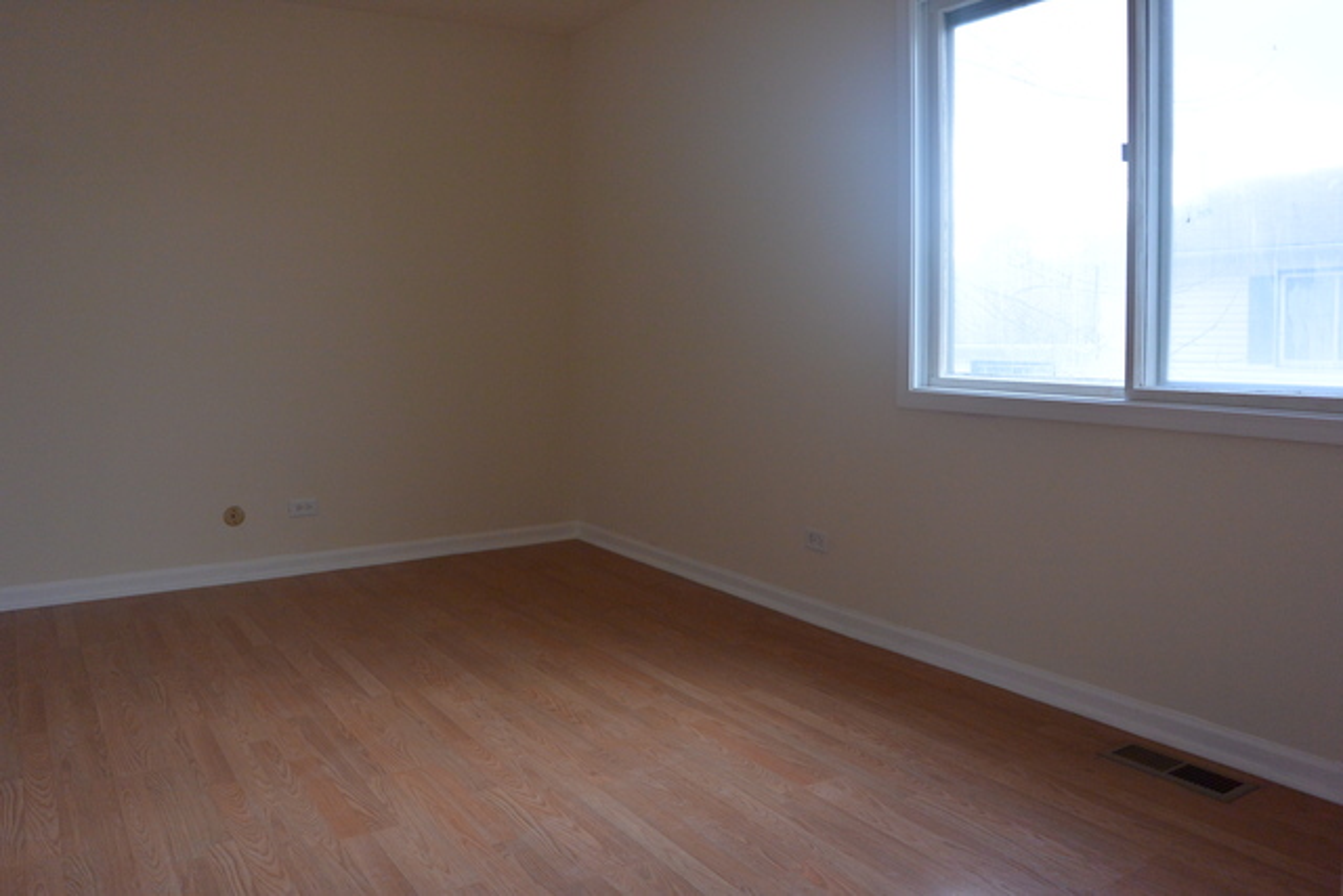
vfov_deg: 45.0
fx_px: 1082
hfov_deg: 63.6
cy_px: 448
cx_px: 672
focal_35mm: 29
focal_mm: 11
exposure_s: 1/125
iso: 280
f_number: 3.5
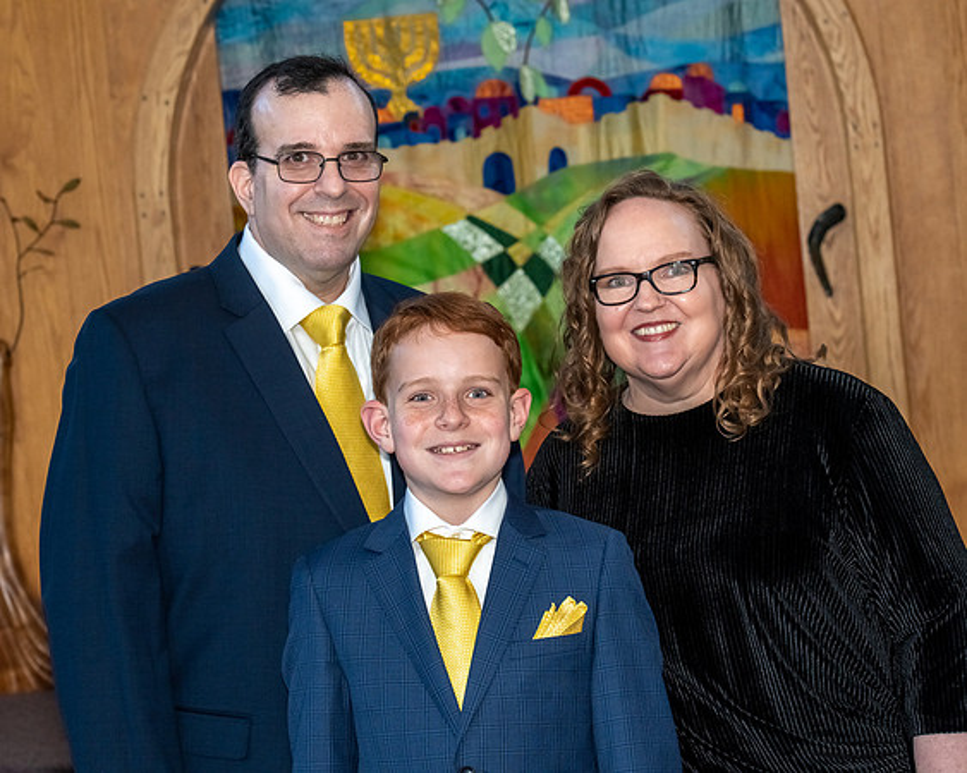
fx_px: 3866
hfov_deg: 14.3
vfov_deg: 11.4
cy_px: 386
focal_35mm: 135
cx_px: 462
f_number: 7.1
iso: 500
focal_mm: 80
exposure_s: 1/250
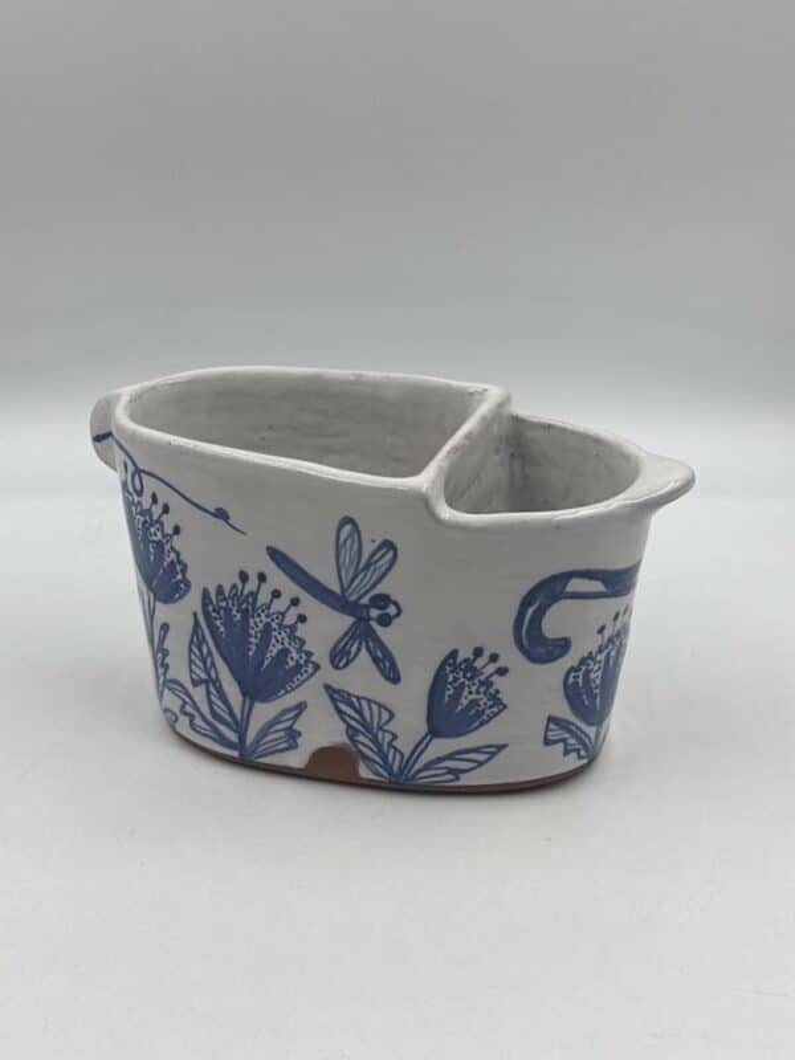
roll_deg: -1.5
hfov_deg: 30.3
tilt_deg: -26.3
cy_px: 530
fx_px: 1470
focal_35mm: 48
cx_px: 398
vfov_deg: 39.7
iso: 64
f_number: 1.78
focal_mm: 6.86
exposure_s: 1/594
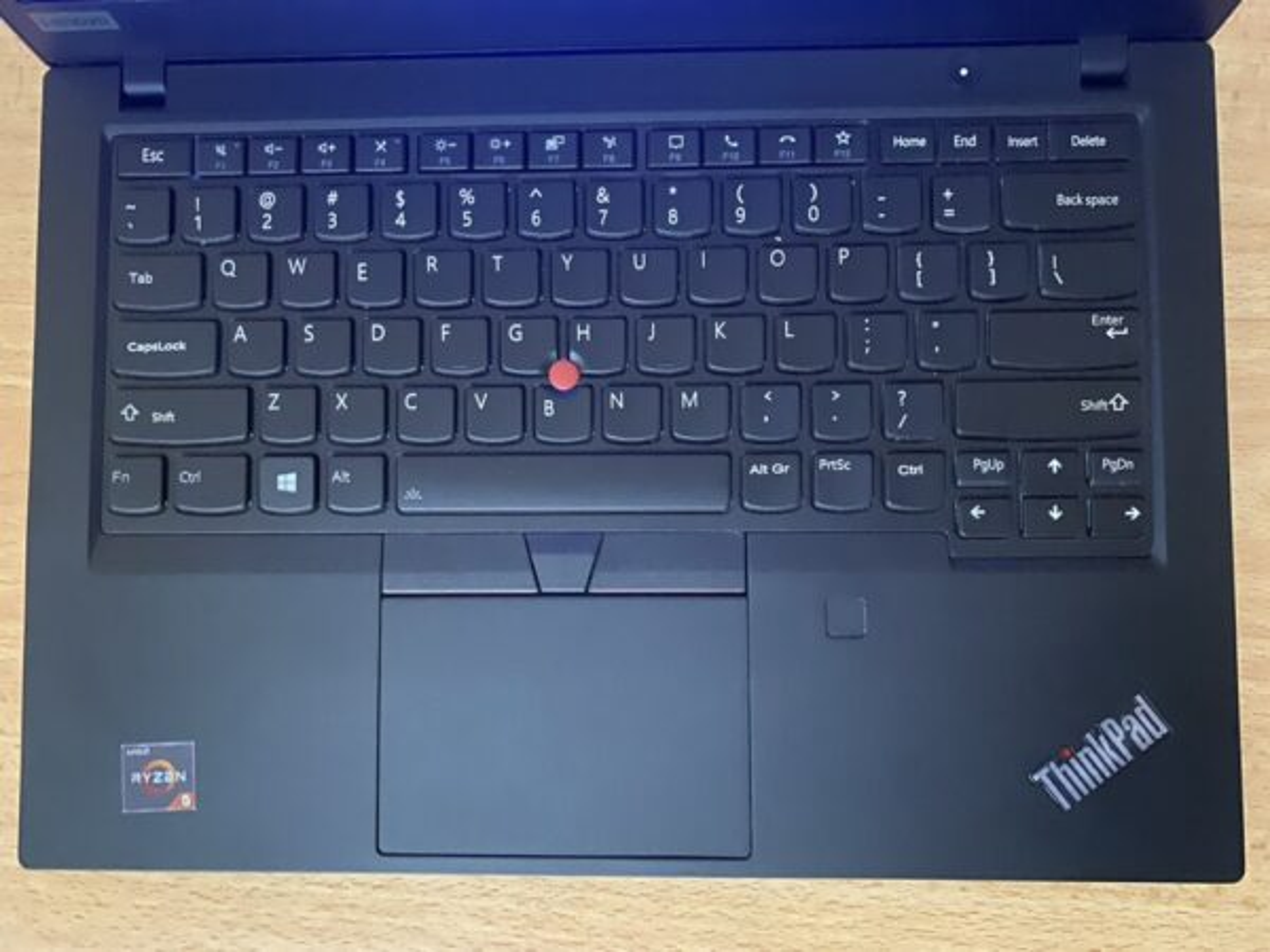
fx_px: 954
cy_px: 476
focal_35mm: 26
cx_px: 635
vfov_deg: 53.1
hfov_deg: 67.3
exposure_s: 1/20
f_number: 1.8
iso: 800
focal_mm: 4.25
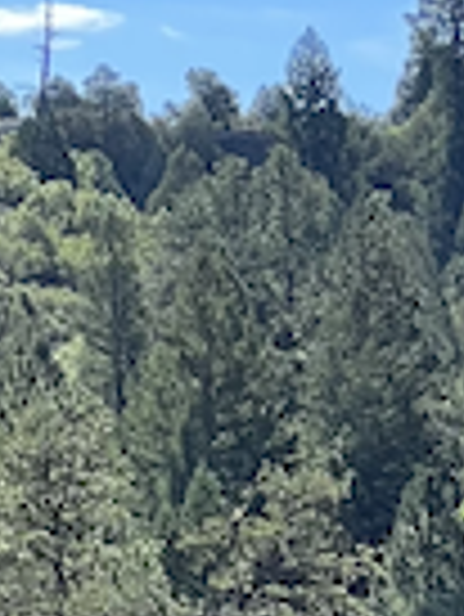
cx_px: 712
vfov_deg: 3.4
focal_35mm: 565
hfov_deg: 2.6
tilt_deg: -3.5
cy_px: 1637
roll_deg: +2.2
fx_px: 10082
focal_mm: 9
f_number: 2.8
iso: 32
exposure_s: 1/309
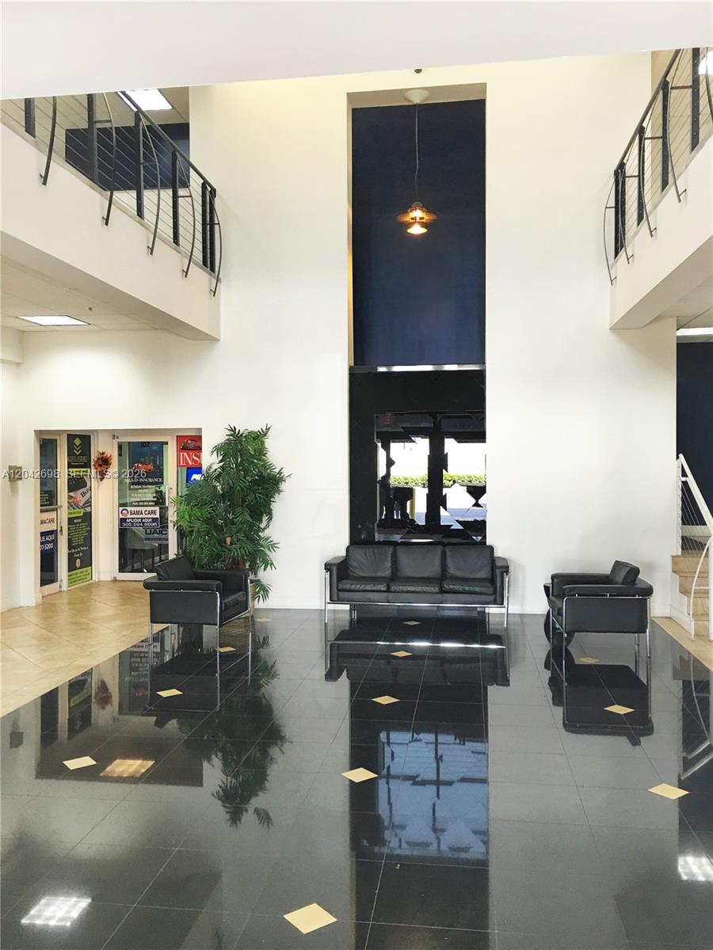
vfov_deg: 61.7
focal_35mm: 29
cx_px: 356
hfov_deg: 48.2
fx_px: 796
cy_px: 475
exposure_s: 1/15
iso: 32
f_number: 2.2
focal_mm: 4.15
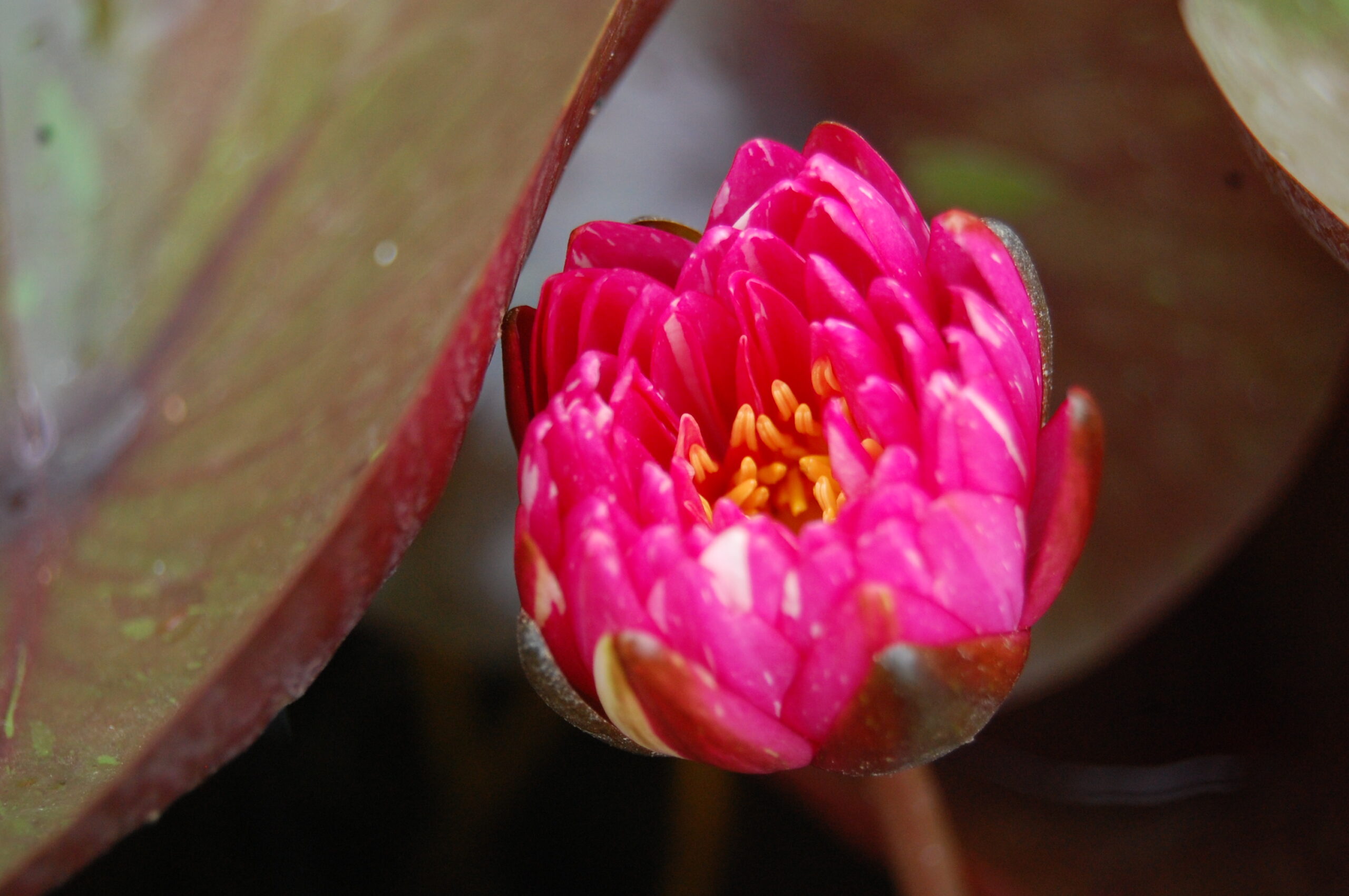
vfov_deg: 16.5
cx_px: 674
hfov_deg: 24.6
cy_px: 448
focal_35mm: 82
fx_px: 3089
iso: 800
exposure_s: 1/80
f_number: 5.6
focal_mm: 55
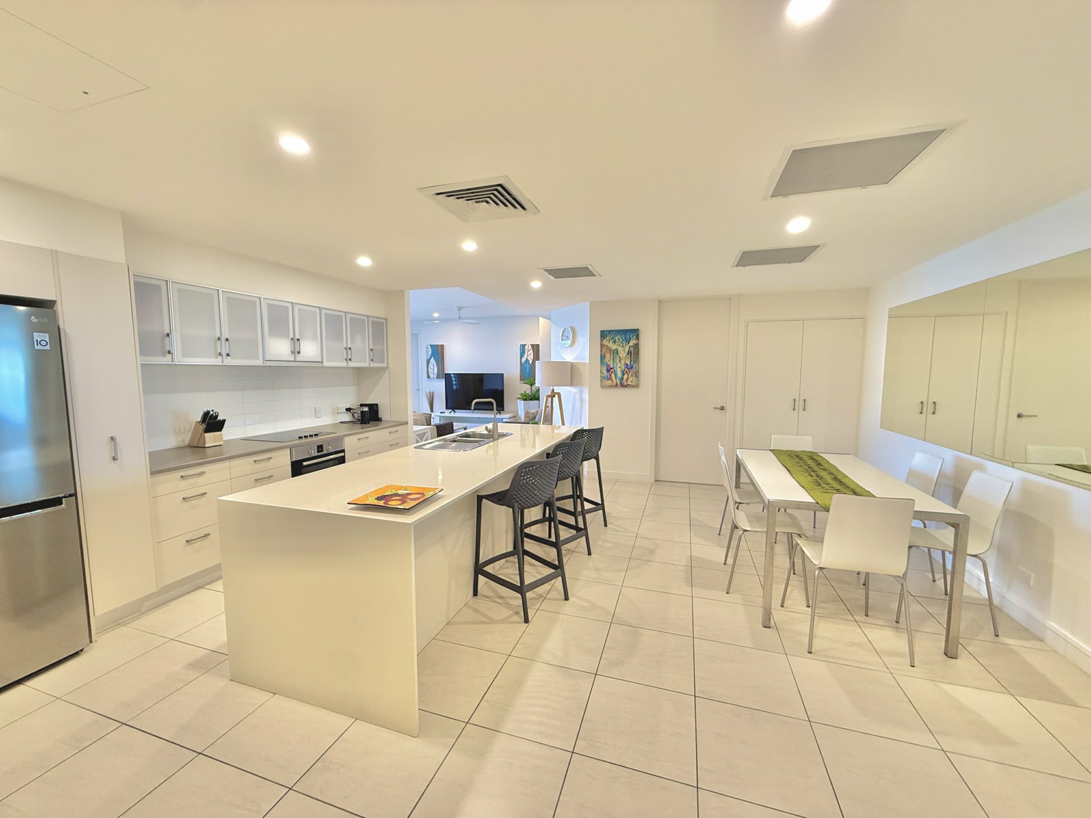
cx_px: 546
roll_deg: +0.0
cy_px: 409
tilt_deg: -5.0
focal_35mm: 14
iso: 160
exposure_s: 1/100
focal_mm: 2.22
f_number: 2.2
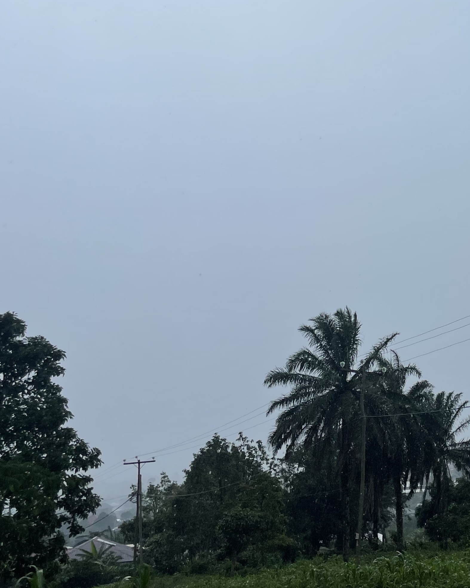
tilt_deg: +14.0
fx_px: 904
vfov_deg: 35.8
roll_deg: +3.2
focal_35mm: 52
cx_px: 468
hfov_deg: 27.5
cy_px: 219
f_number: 1.6
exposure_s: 1/1350
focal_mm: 4.2
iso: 32
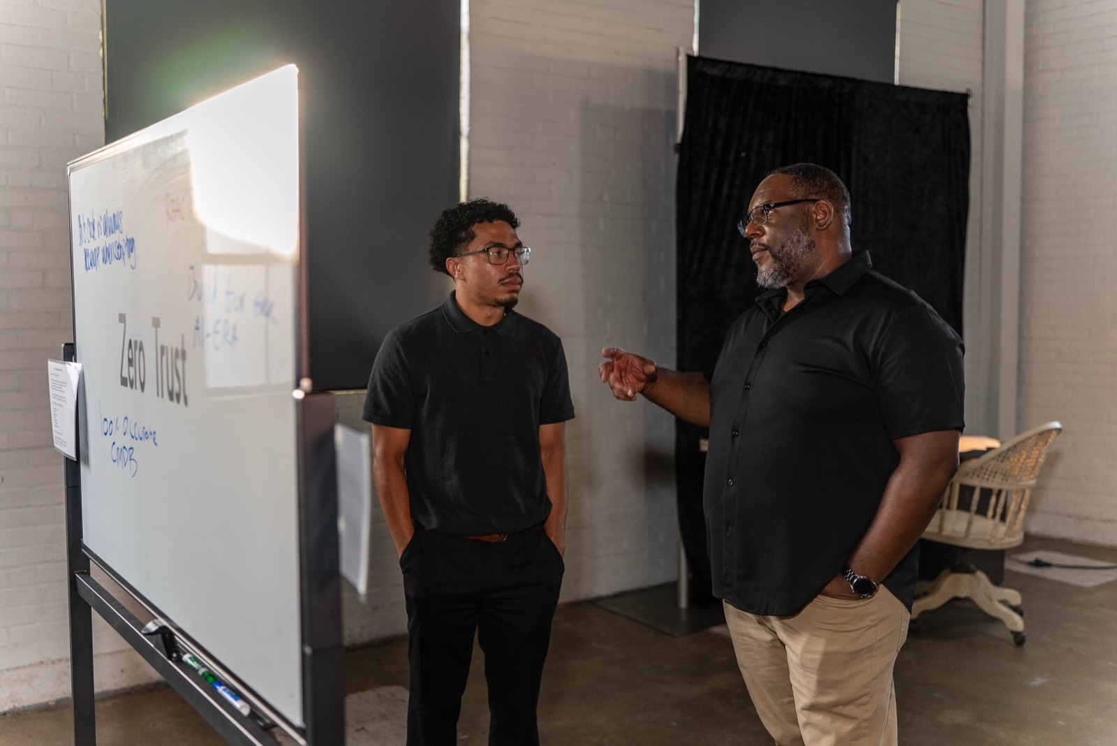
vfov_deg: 37.9
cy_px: 373
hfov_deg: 54.4
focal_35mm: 35
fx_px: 1086
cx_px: 558
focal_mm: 35
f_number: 2
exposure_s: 1/125
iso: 250
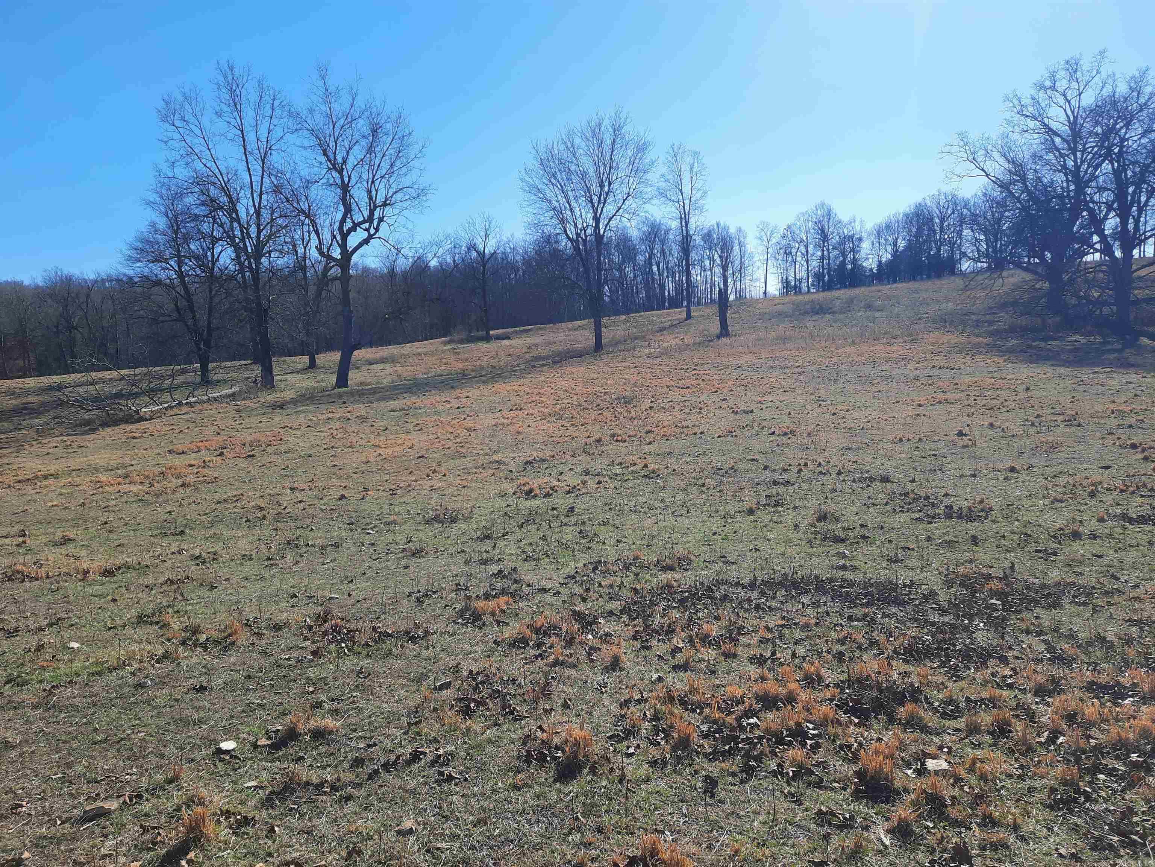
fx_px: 834
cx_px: 578
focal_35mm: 25
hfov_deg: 69.4
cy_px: 434
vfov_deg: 54.9
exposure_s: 1/962
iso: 32
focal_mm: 4.6
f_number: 2
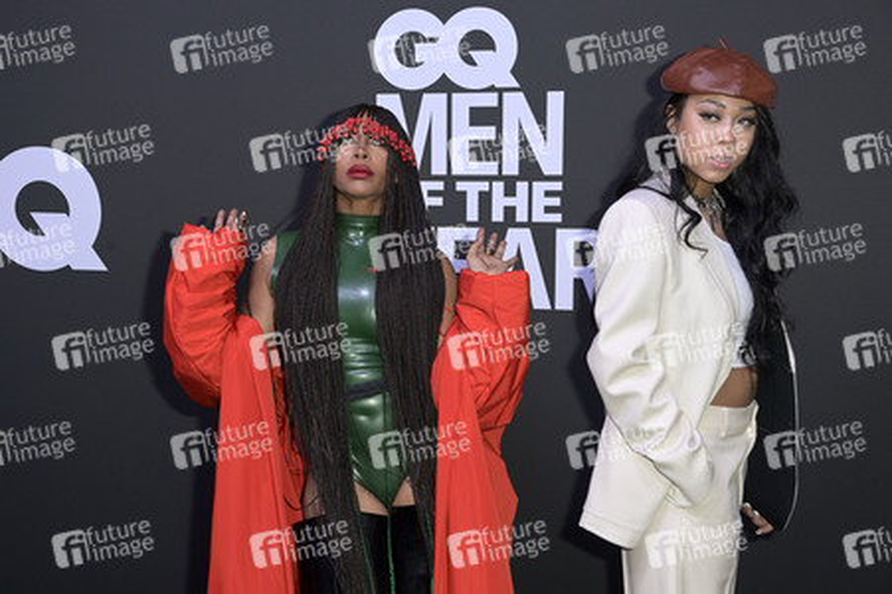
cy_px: 297
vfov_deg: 28.0
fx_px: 1188
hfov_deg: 41.1
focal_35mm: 48
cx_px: 446
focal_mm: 48
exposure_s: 1/250
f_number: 5.6
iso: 1000
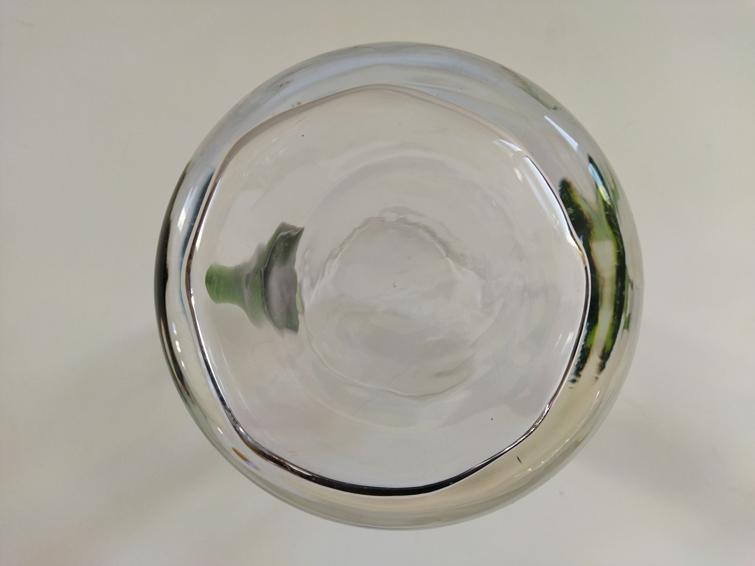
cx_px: 378
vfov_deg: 51.4
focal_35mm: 27
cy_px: 283
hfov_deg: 65.3
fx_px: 589
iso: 100
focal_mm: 4.71
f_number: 1.79
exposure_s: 1/115
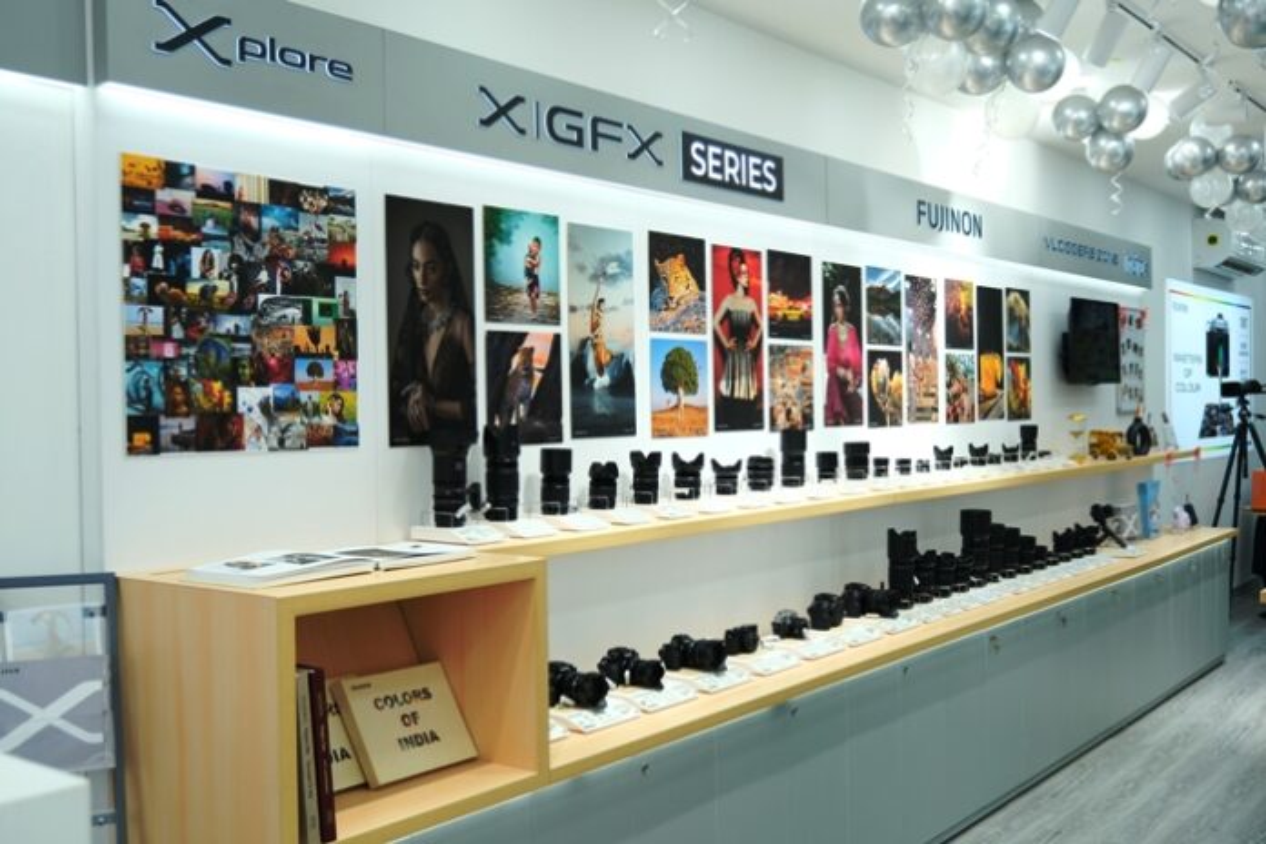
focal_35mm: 37
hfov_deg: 51.9
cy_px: 422
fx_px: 1301
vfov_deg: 35.9
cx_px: 633
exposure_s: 1/180
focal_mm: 24.9
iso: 250
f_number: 2.8
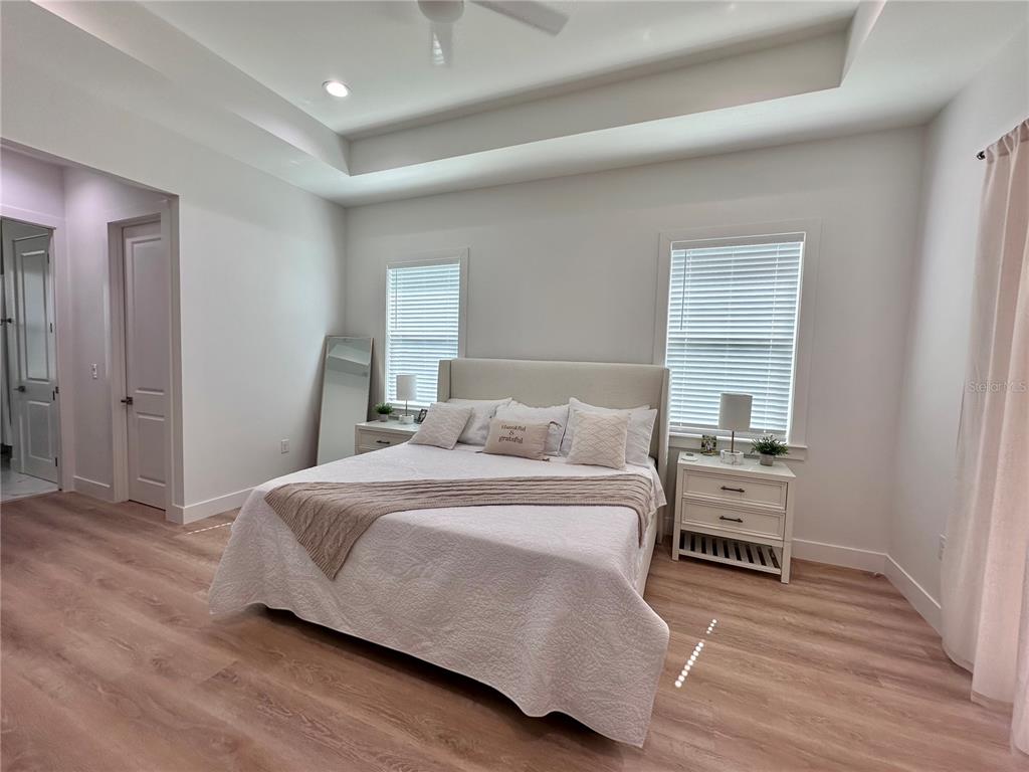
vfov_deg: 85.7
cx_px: 514
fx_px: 416
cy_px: 386
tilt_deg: -3.3
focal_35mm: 14
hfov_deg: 102.1
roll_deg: -2.3
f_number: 2.2
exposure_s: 1/149
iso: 40
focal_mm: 2.22
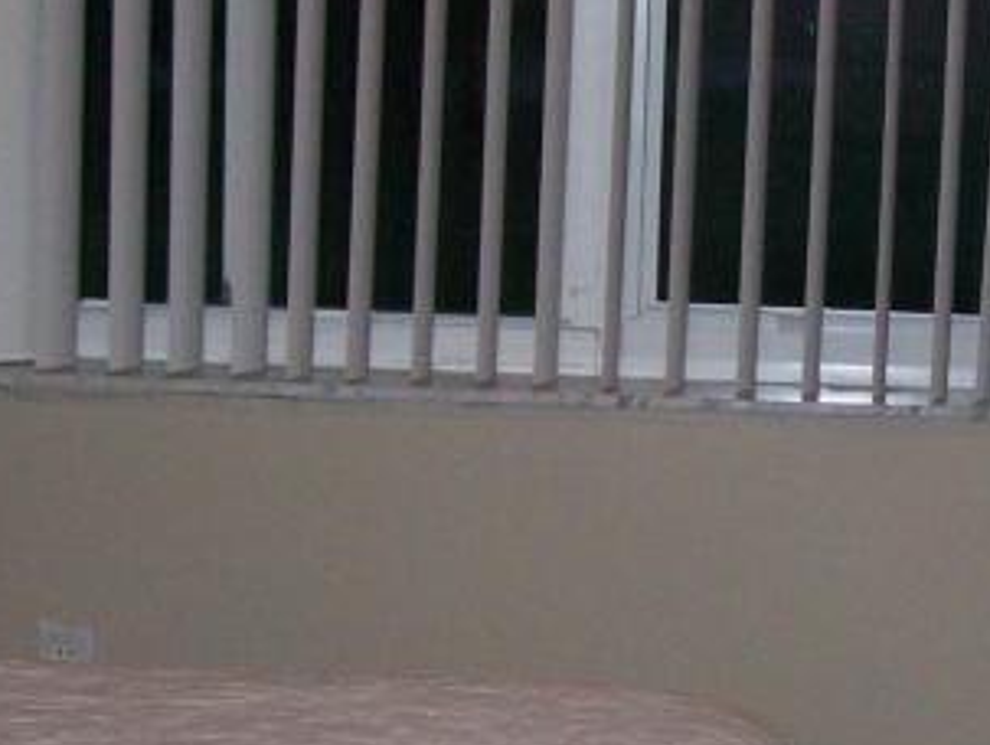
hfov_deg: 15.2
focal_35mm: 128
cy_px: 559
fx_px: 3665
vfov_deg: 11.6
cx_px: 948
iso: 160
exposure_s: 1/60
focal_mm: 6.3
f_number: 2.8
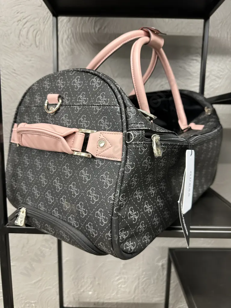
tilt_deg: -10.1
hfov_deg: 56.8
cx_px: 116
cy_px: 154
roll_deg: -0.6
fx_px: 214
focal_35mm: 24
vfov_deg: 71.6
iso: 200
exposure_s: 1/50
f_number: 1.78
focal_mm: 6.86
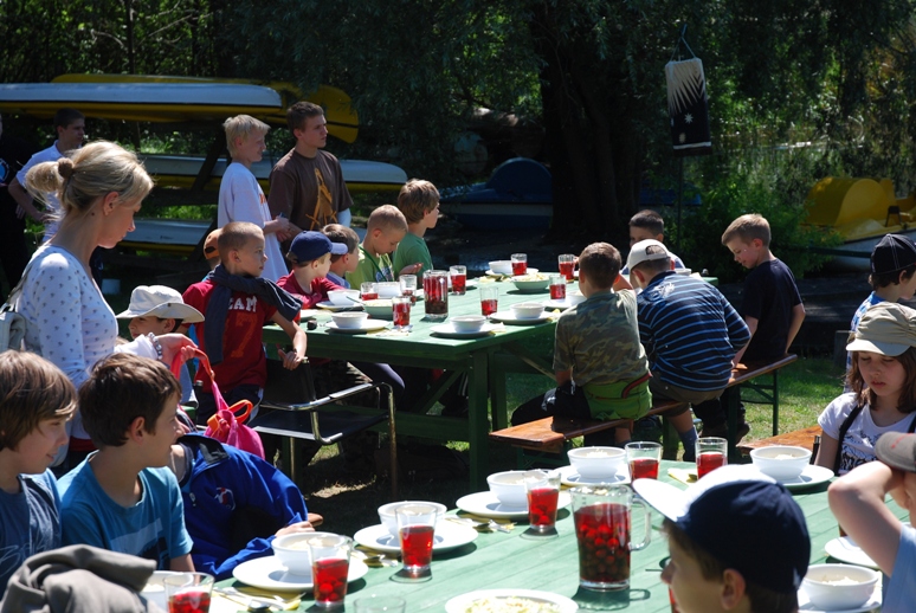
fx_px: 1910
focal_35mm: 75
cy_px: 306
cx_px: 458
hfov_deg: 27.0
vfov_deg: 18.2
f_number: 4.5
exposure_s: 1/500
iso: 200
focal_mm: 50
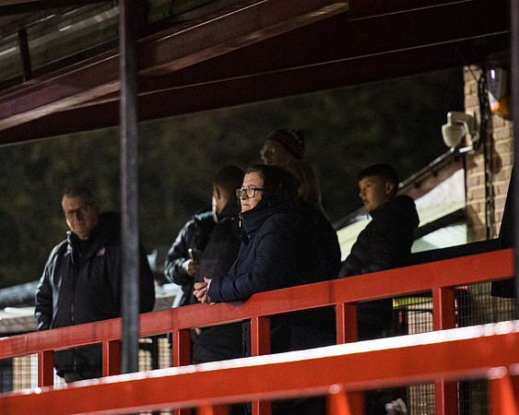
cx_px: 248
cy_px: 208
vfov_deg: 4.6
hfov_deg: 5.7
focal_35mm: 338
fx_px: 5188
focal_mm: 200
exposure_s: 1/320
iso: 6400
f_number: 2.8
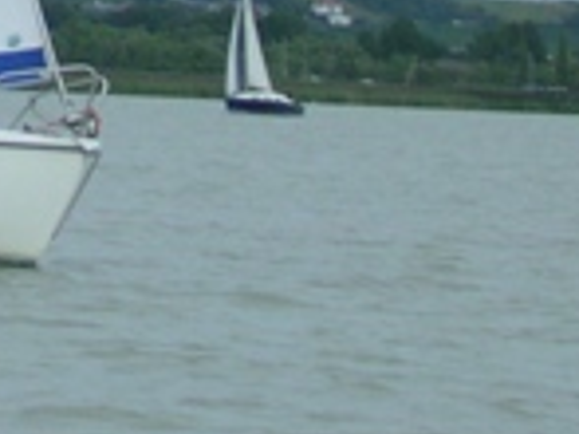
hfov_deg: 4.1
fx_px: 8089
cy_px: -422
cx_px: -276
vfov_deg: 3.0
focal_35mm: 484
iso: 100
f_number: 4.8
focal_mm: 16.8
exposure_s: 1/358
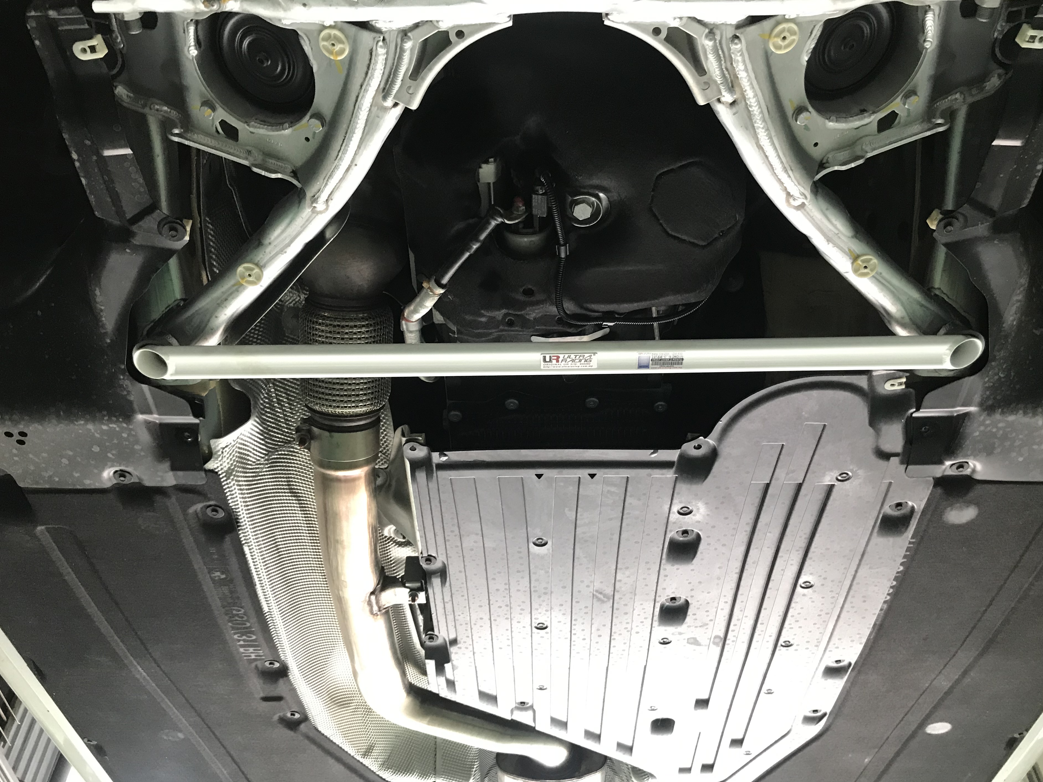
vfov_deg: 46.8
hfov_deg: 60.0
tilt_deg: +47.0
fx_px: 904
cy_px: 379
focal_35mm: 30
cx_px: 532
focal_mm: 3.99
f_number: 1.8
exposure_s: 1/17
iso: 50
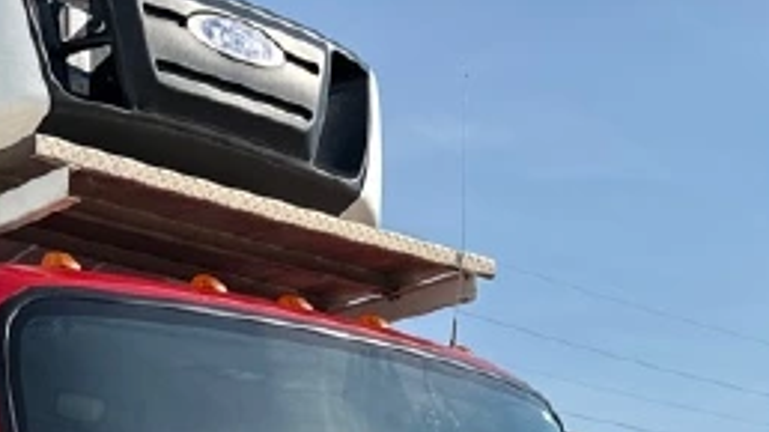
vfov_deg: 13.4
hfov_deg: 25.9
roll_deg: -0.2
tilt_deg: -1.7
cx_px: 194
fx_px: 1651
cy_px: 769
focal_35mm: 81
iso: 80
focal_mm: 6.76
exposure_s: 1/4608
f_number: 1.78
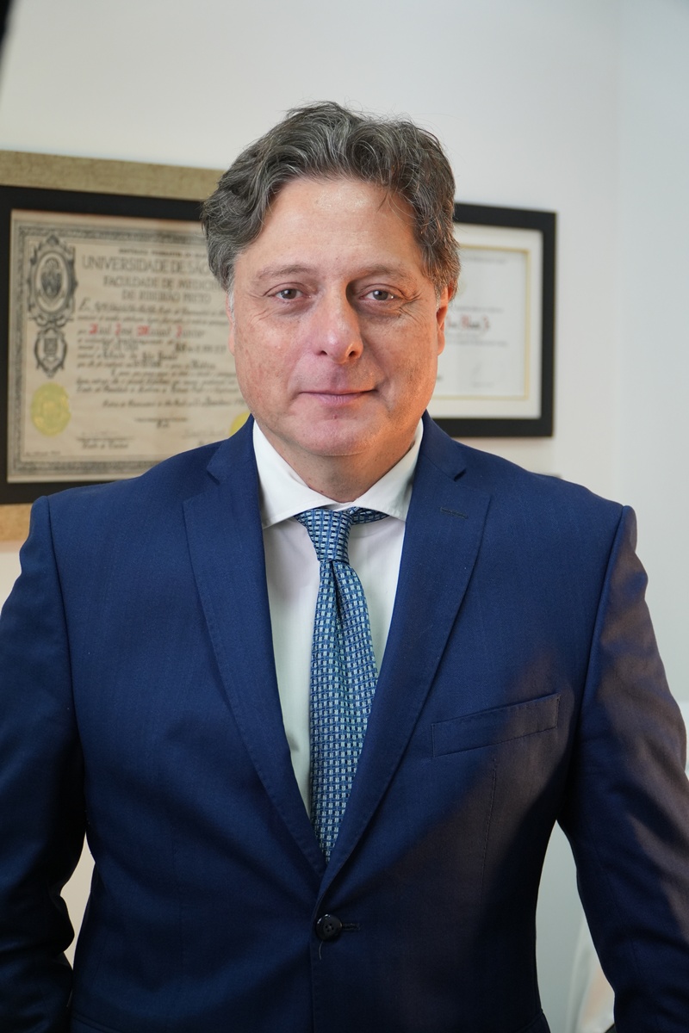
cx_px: 344
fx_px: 2153
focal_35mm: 75
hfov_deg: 18.2
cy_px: 516
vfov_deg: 27.0
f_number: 4
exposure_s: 1/100
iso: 800
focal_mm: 50
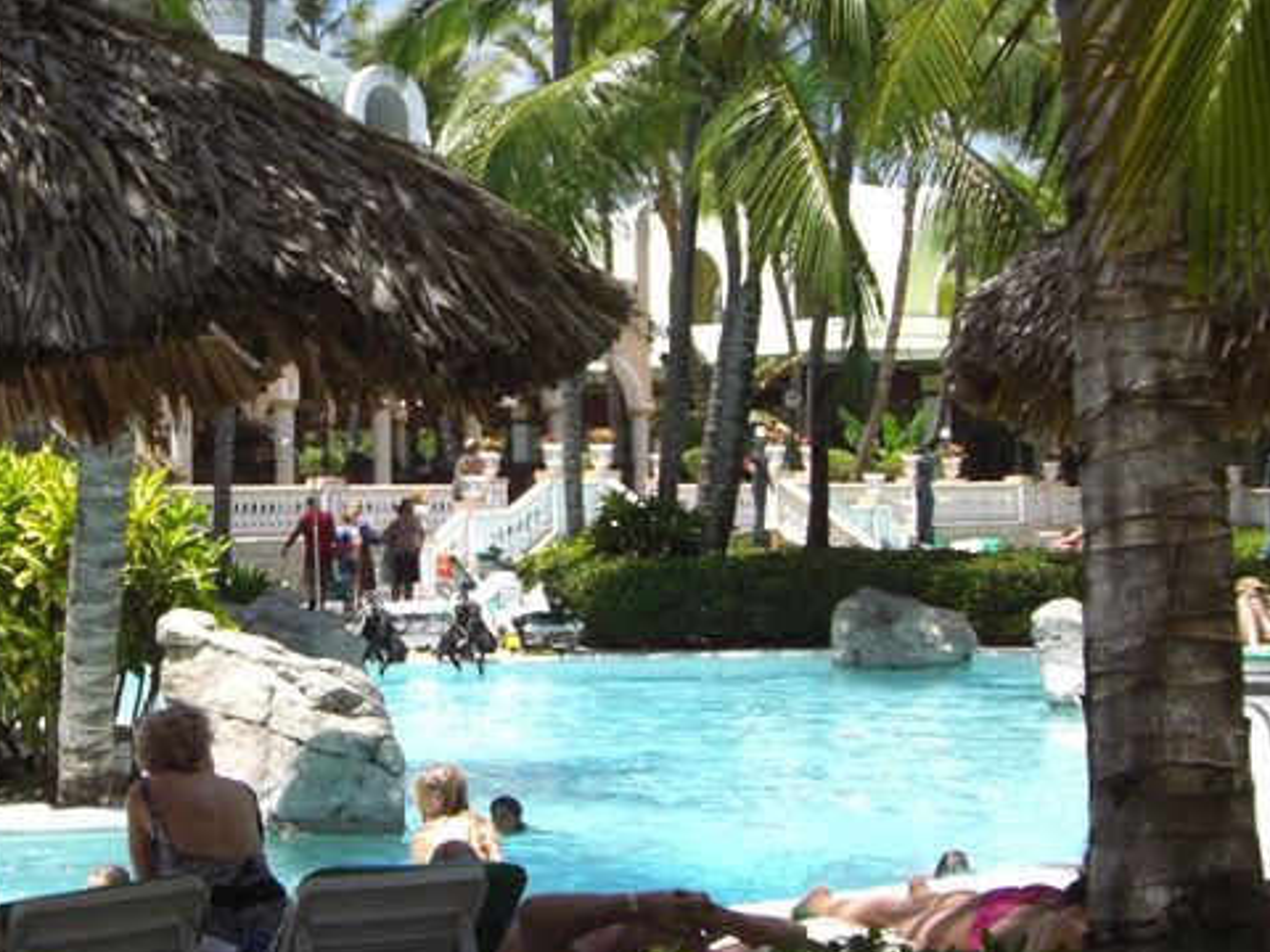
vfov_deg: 18.1
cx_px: 447
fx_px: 2972
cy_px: 294
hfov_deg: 24.0
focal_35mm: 81
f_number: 2.7
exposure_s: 1/800
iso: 64
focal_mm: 6.2
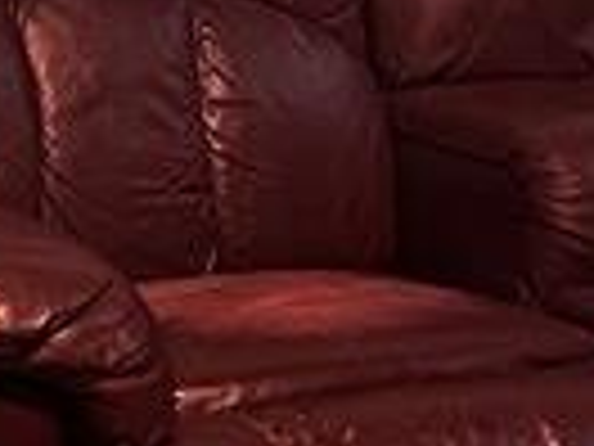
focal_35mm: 202
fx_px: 3466
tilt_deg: -9.7
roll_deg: -2.3
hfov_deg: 9.7
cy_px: 18
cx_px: 652
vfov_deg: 7.3
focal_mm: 5.7
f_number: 1.5
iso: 500
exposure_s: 1/40
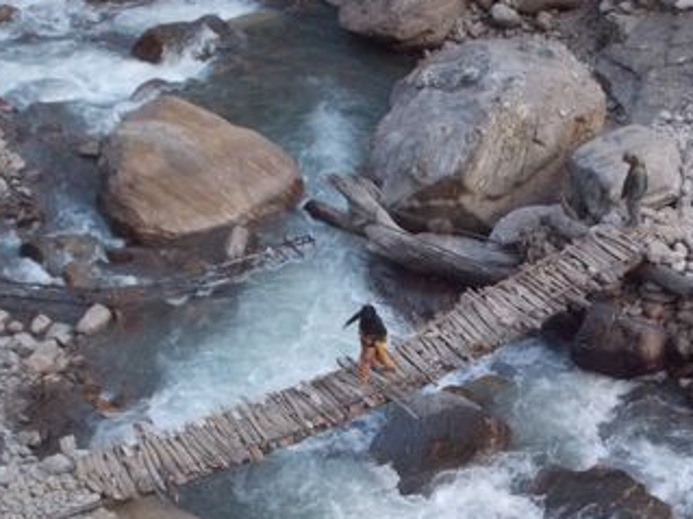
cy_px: 402
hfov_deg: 21.1
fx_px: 1861
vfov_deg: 15.8
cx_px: 421
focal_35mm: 93
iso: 500
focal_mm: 10.3
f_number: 4.9
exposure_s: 1/125
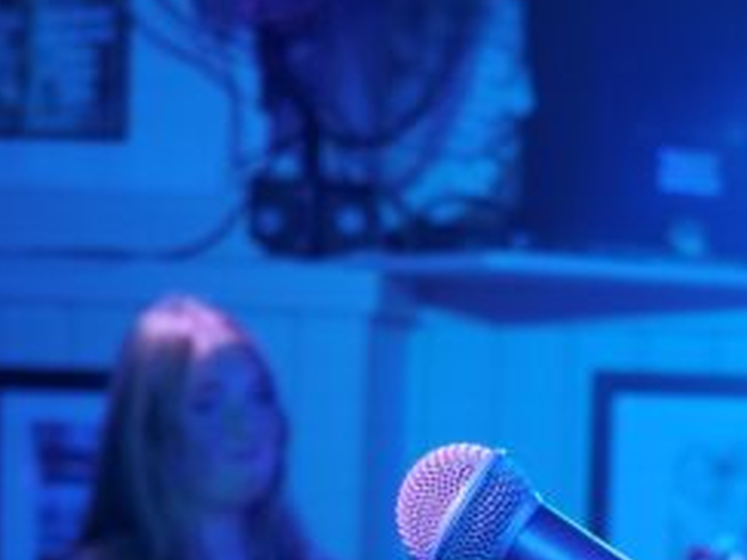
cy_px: 800
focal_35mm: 145
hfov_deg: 13.6
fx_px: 3129
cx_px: 514
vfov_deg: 10.0
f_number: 4.5
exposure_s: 1/60
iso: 640
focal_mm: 36
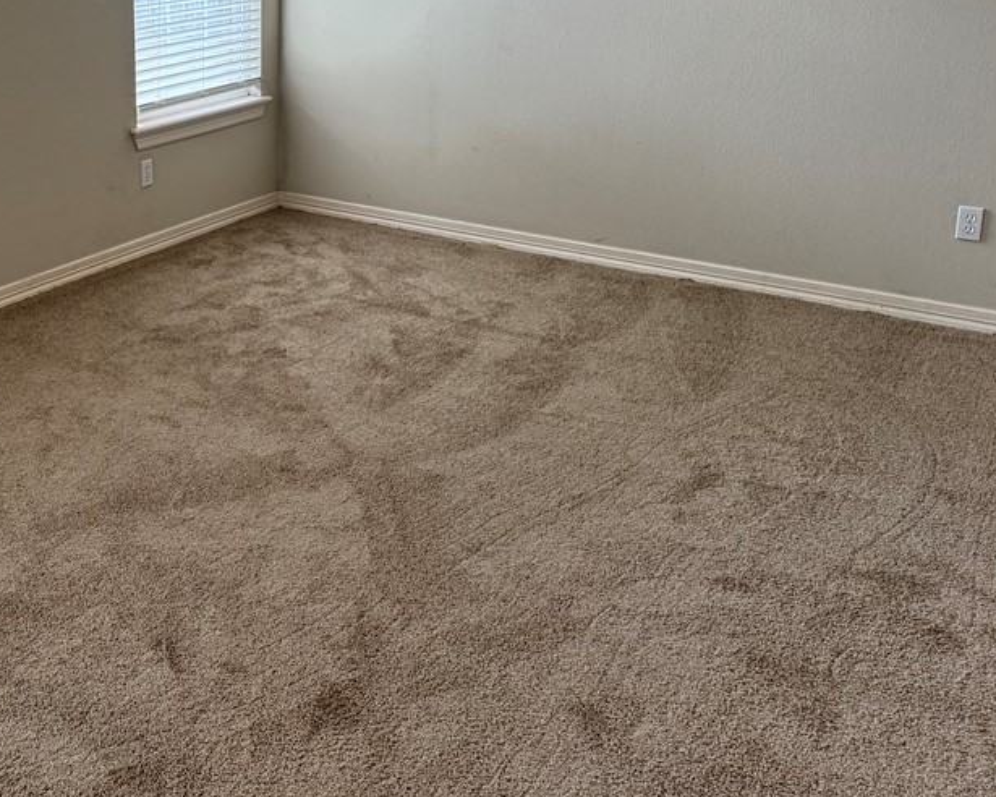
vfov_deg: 37.2
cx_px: 183
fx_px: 1150
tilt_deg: -13.3
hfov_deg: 44.3
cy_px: 191
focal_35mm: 39
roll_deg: +0.7
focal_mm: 6.76
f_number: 1.78
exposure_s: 1/120
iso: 160
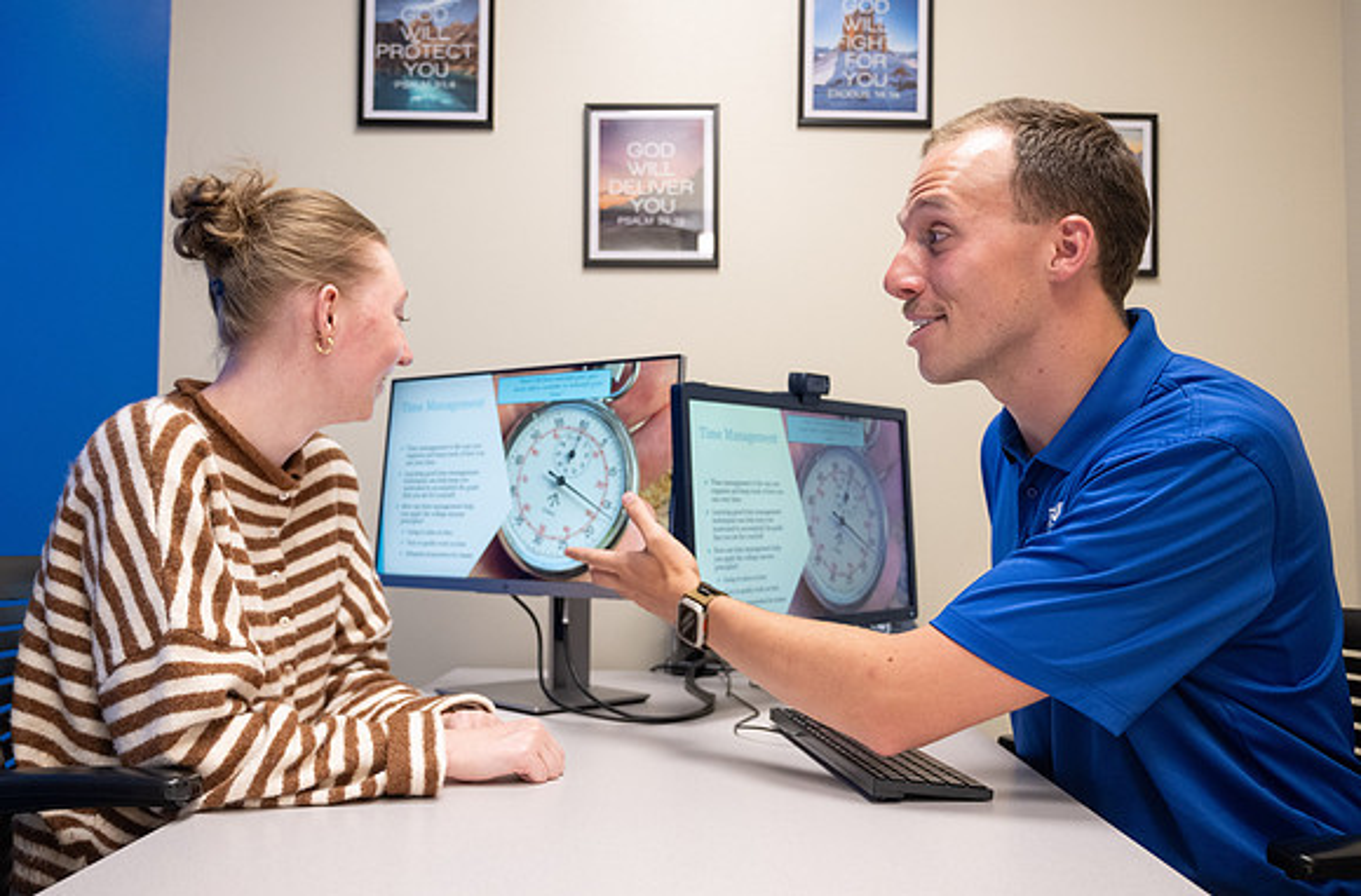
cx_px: 659
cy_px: 451
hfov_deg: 59.3
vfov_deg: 41.1
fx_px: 1195
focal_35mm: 32
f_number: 4
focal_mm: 30.5
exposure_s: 1/200
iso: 1600
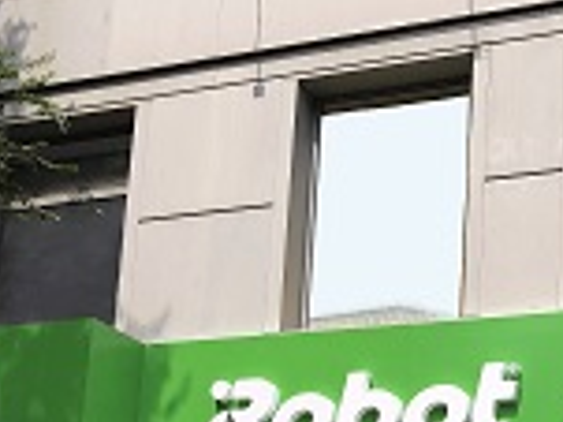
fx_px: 1203
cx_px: 526
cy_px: 517
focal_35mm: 74
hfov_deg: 25.4
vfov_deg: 18.7
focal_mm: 4
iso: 20
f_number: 1.8
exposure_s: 1/2088
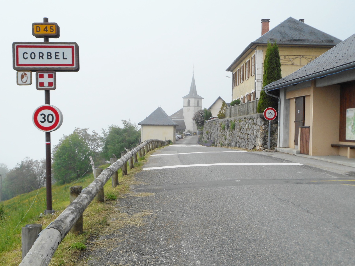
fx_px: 400
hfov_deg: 47.9
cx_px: 178
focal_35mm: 39
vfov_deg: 36.8
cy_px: 133
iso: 80
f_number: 4.5
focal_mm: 6.9
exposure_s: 1/400
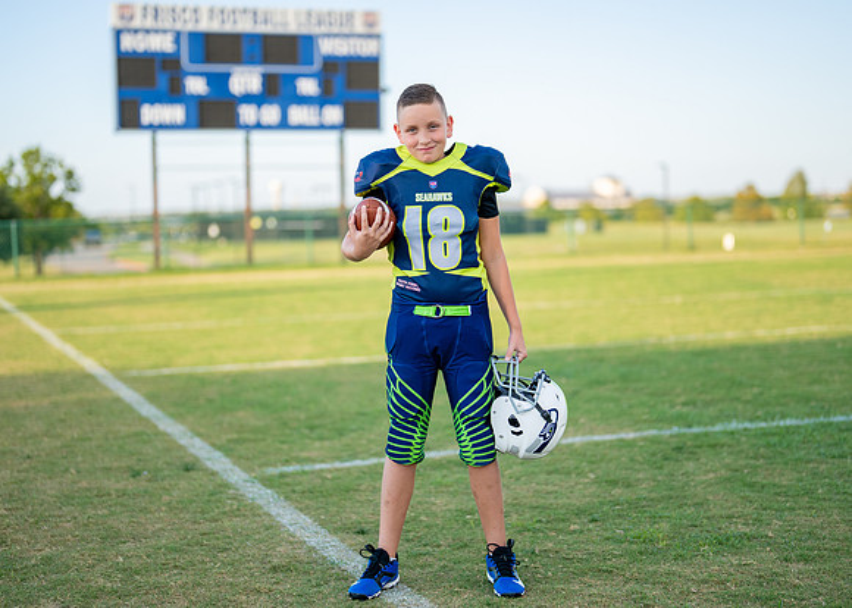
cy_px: 295
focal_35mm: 62
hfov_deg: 31.6
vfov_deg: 22.8
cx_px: 431
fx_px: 1507
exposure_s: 1/2500
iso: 100
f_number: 1.2
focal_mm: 50
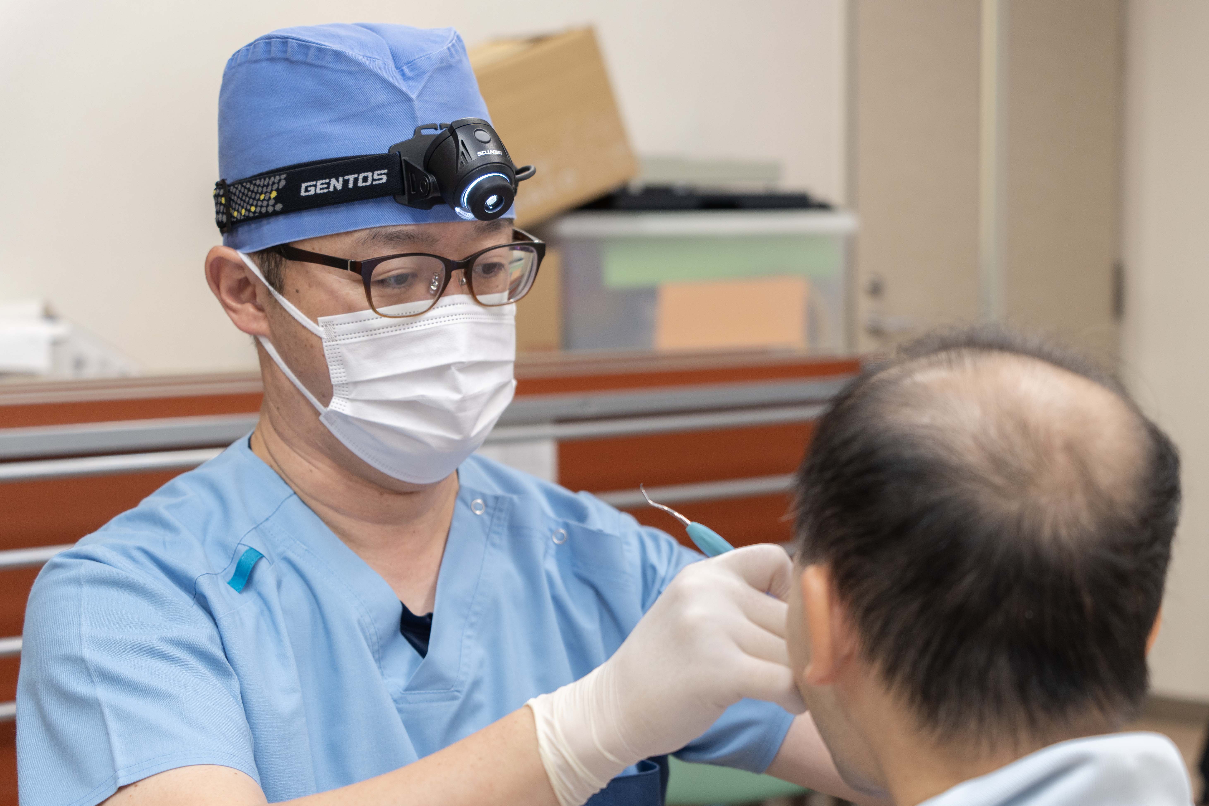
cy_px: 476
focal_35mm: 60
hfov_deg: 33.4
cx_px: 682
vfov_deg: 22.6
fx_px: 2015
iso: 500
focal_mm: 50
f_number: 3.5
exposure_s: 1/125
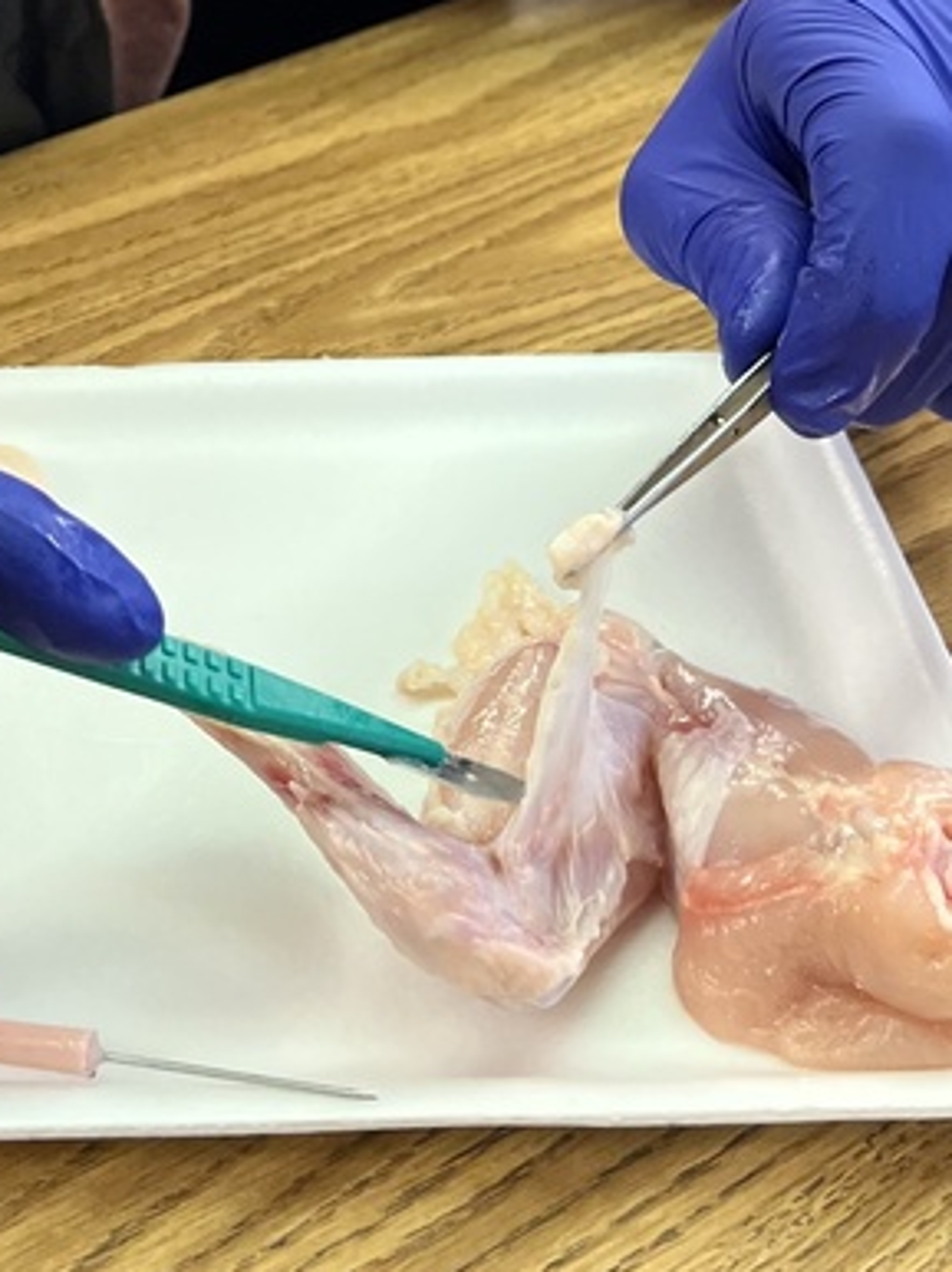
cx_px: 109
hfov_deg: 20.9
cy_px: 227
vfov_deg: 27.5
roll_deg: +2.5
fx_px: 2533
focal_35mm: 69
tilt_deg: -24.5
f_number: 1.5
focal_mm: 5.7
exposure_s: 1/120
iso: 100
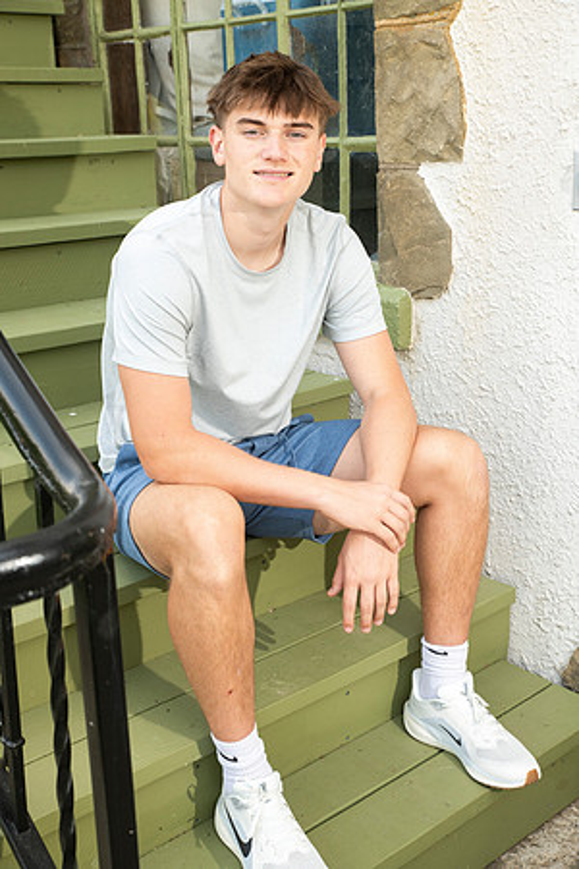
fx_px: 1061
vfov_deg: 44.5
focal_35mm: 44
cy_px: 434
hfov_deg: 30.5
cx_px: 290
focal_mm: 44
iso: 320
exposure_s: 1/160
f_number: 5.6
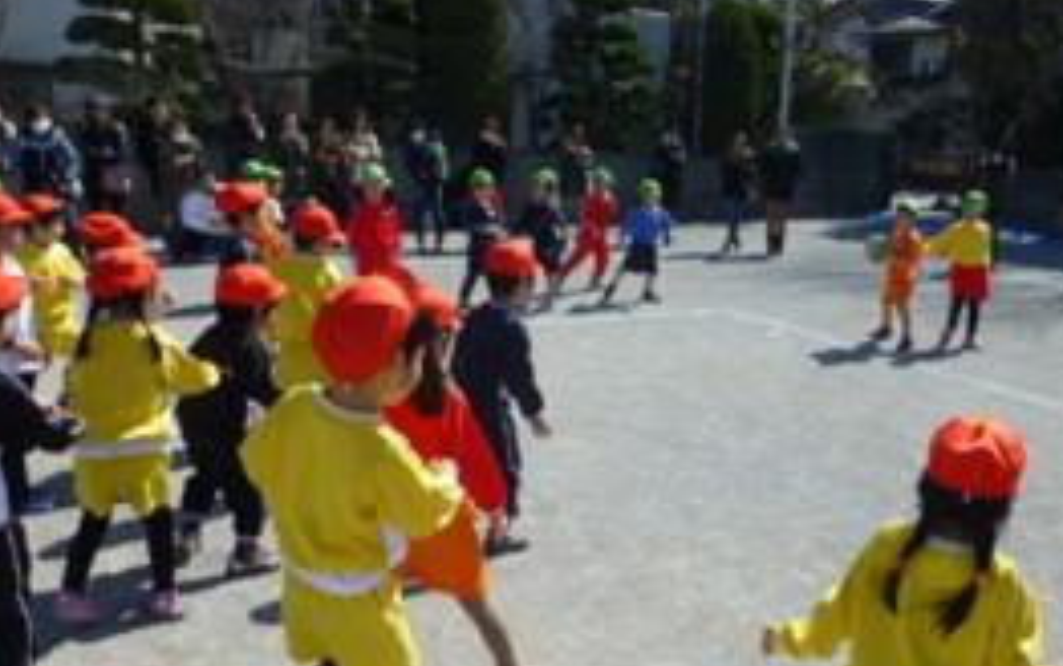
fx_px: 985
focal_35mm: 34
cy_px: 418
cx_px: 633
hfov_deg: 56.3
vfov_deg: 37.1
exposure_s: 1/800
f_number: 4
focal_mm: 4.3
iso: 100
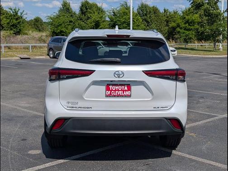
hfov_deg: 38.9
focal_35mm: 49
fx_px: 323
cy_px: 86
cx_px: 114
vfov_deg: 29.7
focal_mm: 6.9
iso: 21
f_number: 1.68
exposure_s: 1/5000
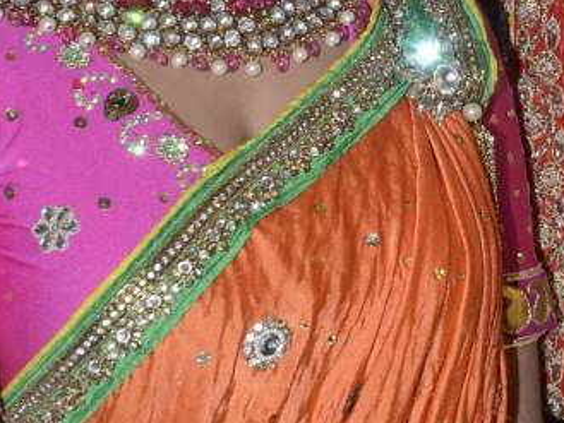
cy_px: 110
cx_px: 636
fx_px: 2858
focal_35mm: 175
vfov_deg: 8.5
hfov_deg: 11.1
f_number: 10
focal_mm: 25
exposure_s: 1/160
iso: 400
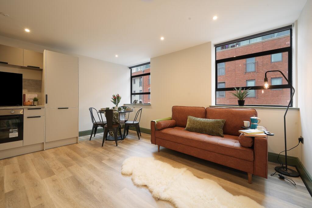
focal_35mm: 14
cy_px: 104
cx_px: 156
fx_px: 121
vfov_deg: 81.2
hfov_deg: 104.2
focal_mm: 14
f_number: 9
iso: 200
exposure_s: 1/1.25
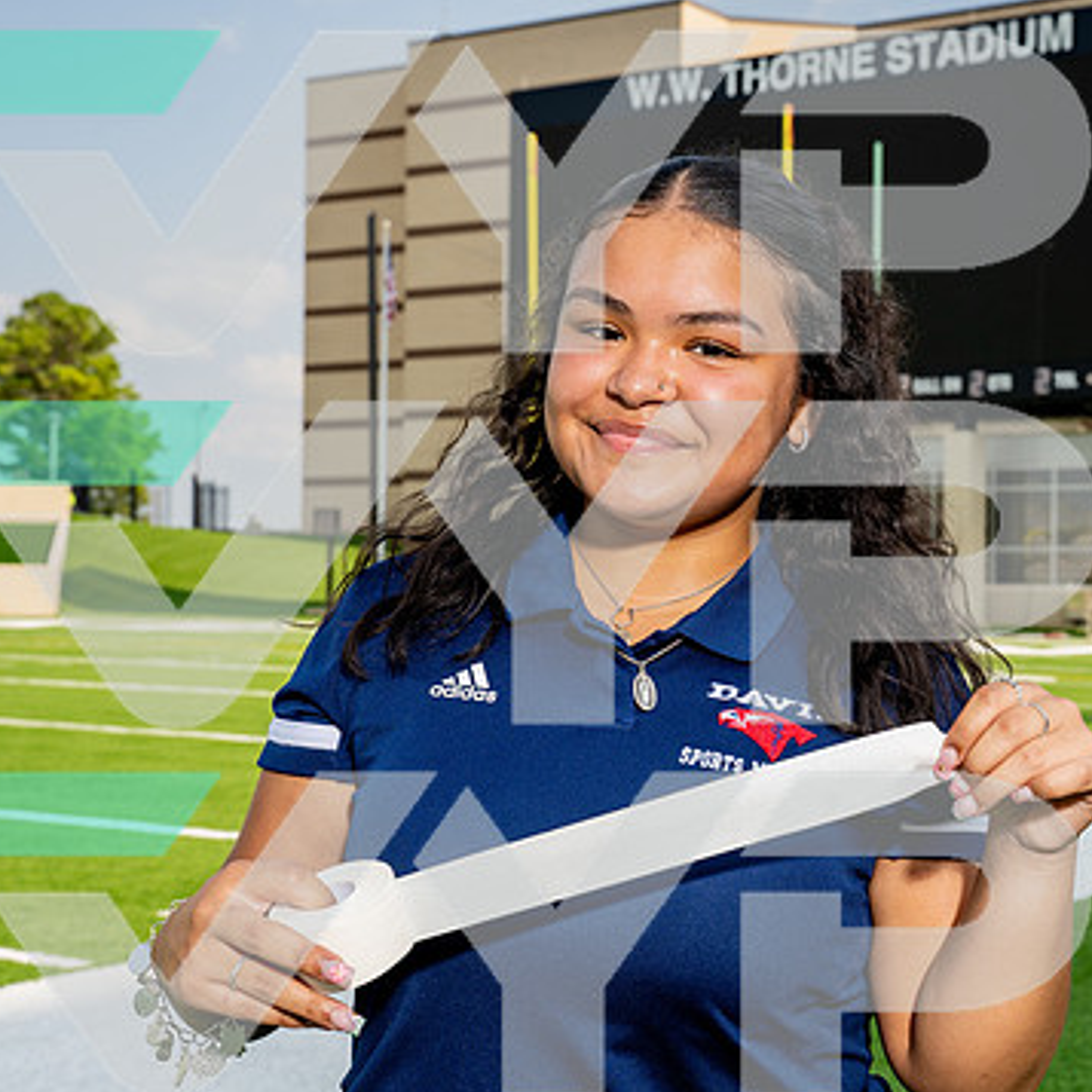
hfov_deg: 27.6
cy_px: 564
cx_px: 691
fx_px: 2213
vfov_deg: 27.7
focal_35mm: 62
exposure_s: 1/250
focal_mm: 44
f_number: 8
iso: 100
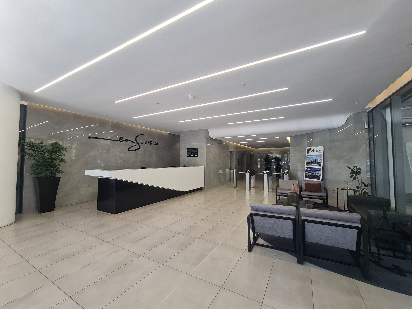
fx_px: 155
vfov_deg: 89.9
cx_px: 206
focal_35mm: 13
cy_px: 154
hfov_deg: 106.2
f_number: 2.2
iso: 80
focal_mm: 2.2
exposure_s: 1/100
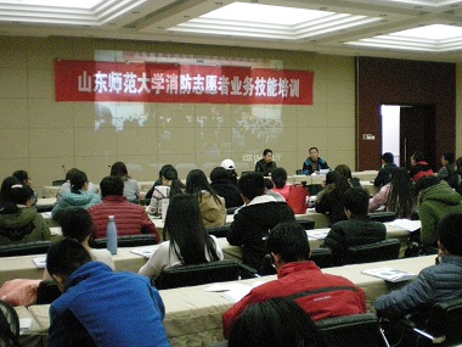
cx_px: 272
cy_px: 178
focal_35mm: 48
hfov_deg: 39.5
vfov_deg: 30.3
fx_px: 641
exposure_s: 1/45.3
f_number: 3.1
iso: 1000
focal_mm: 6.3
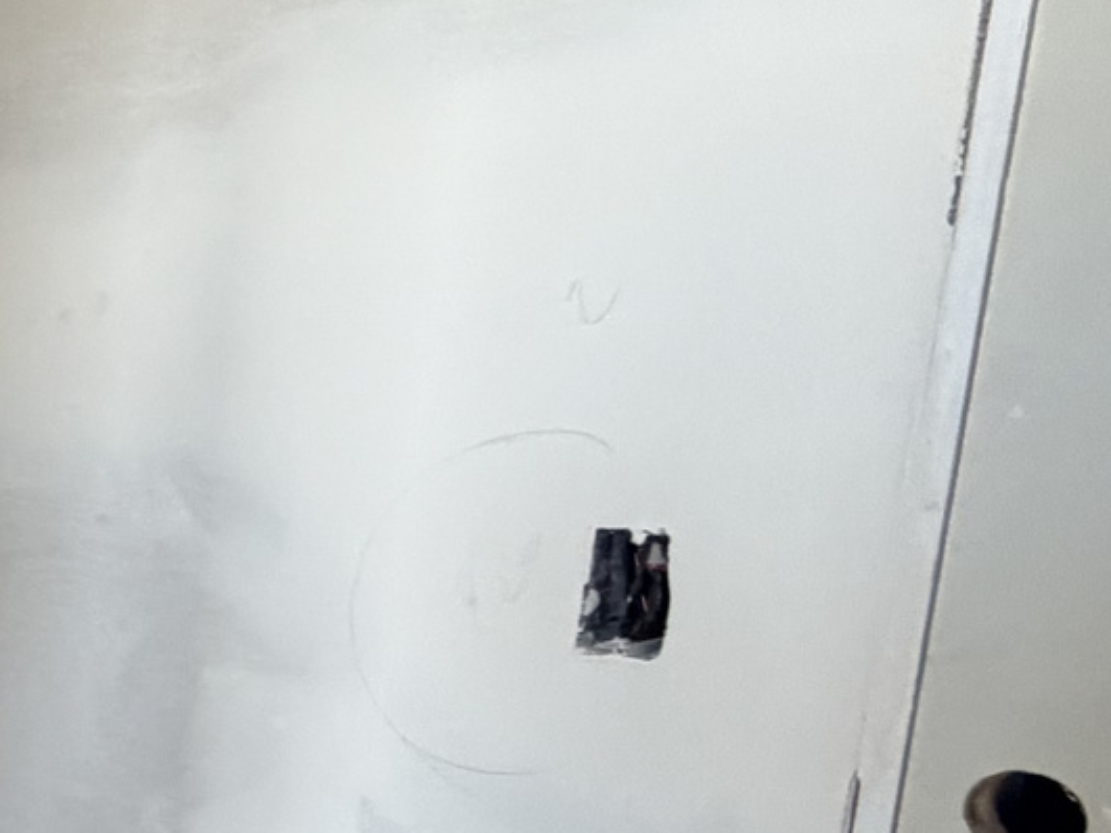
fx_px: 1733
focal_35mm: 54
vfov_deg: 26.9
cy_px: 557
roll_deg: -2.2
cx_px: -657
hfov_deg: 24.8
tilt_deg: -7.1
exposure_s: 1/102
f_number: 2.2
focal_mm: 2.22
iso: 320
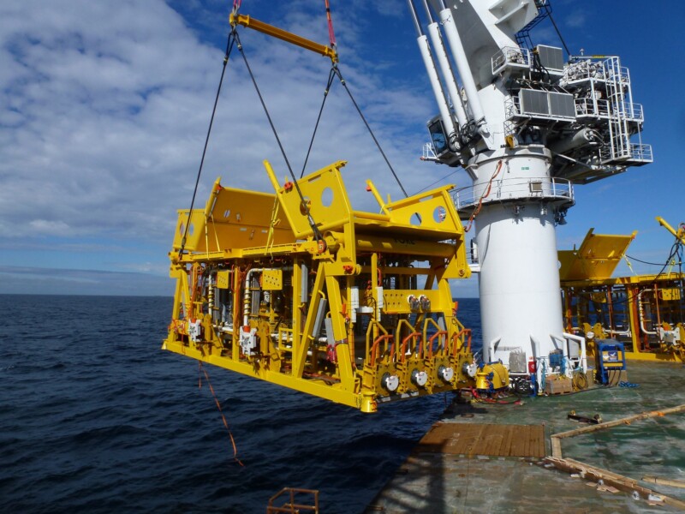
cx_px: 342
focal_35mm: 25
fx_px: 495
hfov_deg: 69.4
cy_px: 257
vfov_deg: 54.9
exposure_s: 1/2000
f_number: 4
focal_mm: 4.3
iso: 100
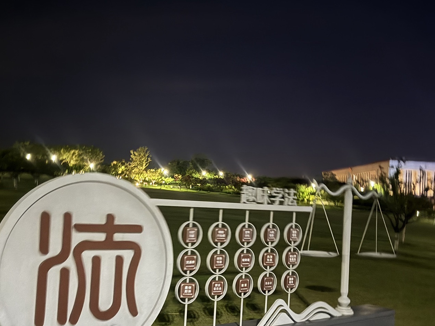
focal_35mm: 38
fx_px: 477
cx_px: 194
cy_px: 212
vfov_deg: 37.4
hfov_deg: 48.9
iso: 2000
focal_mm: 6.76
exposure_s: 1/9
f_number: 1.78
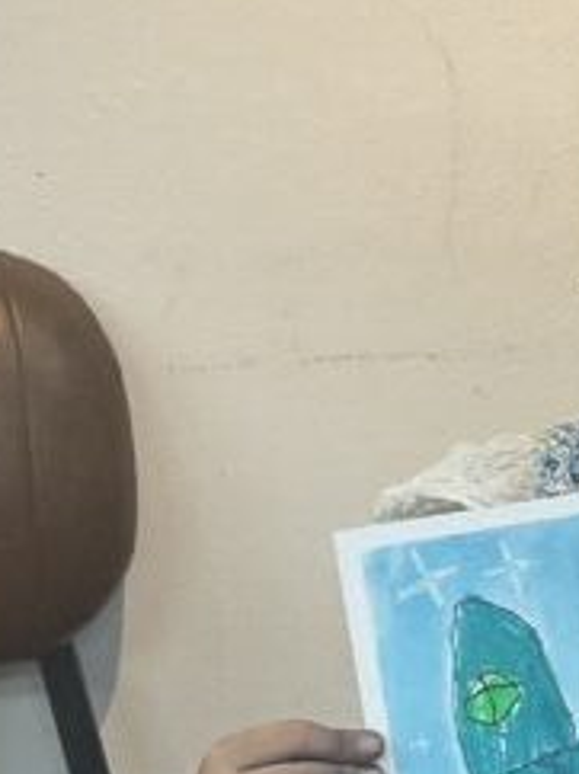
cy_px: 617
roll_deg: -0.4
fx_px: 2681
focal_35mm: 120
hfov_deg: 11.9
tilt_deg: -22.4
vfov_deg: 16.3
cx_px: 797
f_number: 1.8
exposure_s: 1/100
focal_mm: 3
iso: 40
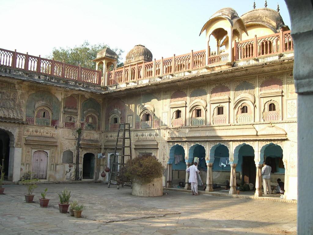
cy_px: 118
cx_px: 156
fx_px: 344
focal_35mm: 38
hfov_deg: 49.0
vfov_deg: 37.7
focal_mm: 8
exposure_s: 1/388
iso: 100
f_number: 2.8
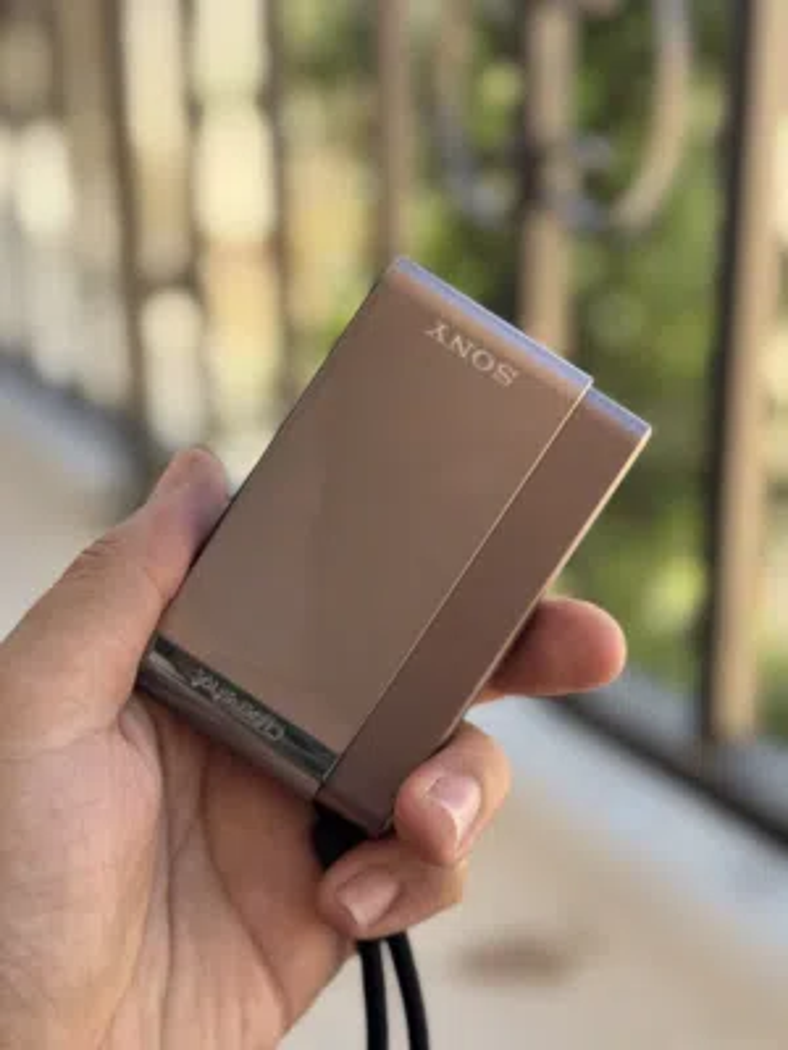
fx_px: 1457
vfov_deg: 39.7
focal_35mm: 48
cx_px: 394
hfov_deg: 30.3
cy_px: 525
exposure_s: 1/360
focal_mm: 6.76
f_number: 1.78
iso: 64
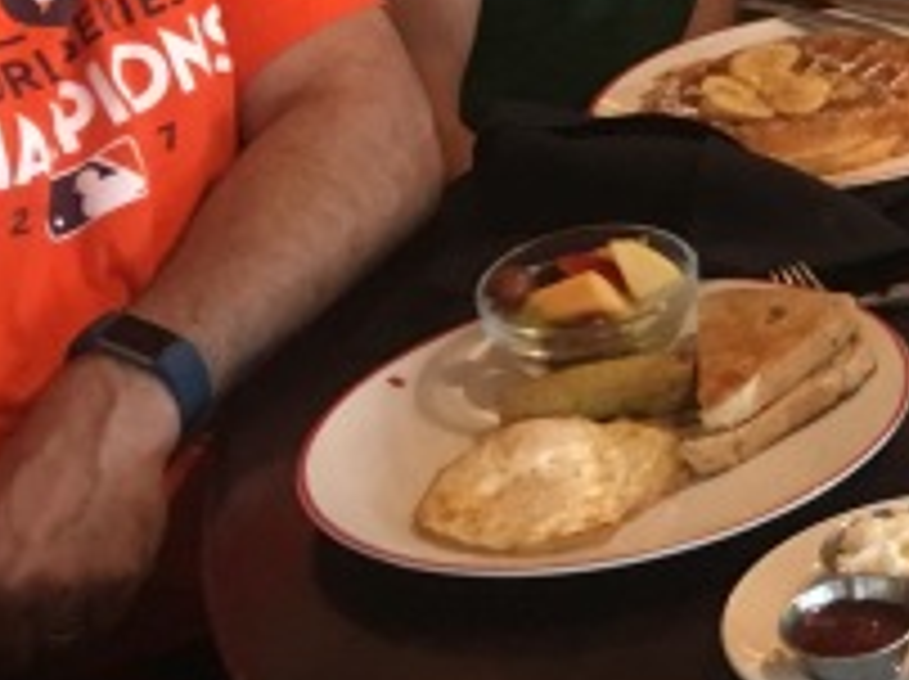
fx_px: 3016
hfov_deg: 15.6
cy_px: -162
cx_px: 1418
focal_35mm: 115
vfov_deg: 12.5
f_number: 2.2
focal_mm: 4.15
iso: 200
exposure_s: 1/17
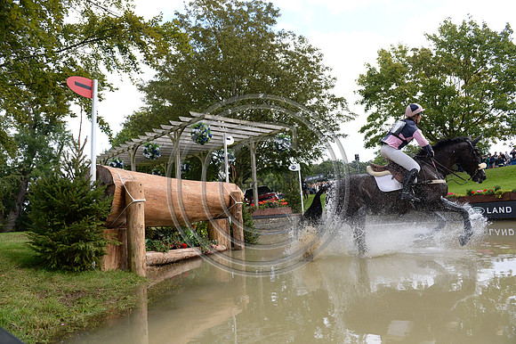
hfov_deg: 73.8
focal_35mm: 24
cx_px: 258
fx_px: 344
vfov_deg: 53.1
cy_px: 172
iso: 1600
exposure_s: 1/3200
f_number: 4.5
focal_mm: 24
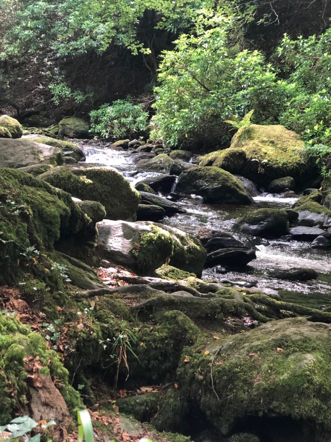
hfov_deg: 25.7
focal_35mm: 57
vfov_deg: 33.8
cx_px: 166
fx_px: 727
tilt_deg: -7.6
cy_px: 221
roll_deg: -1.6
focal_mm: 6.6
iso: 200
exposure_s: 1/30
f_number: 2.8
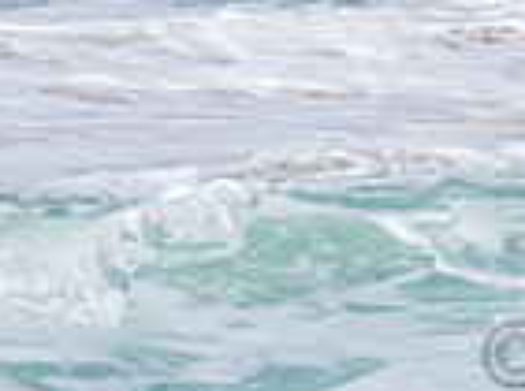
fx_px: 30029
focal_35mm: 1985
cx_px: 771
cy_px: -263
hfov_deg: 1.0
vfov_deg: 0.7
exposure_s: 1/2000
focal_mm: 500
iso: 180
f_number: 5.6
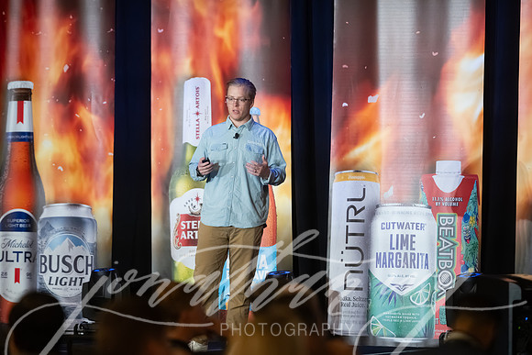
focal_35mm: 206
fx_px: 3046
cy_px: 178
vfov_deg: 6.7
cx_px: 266
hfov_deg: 10.0
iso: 5600
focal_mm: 200
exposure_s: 1/320
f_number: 2.8
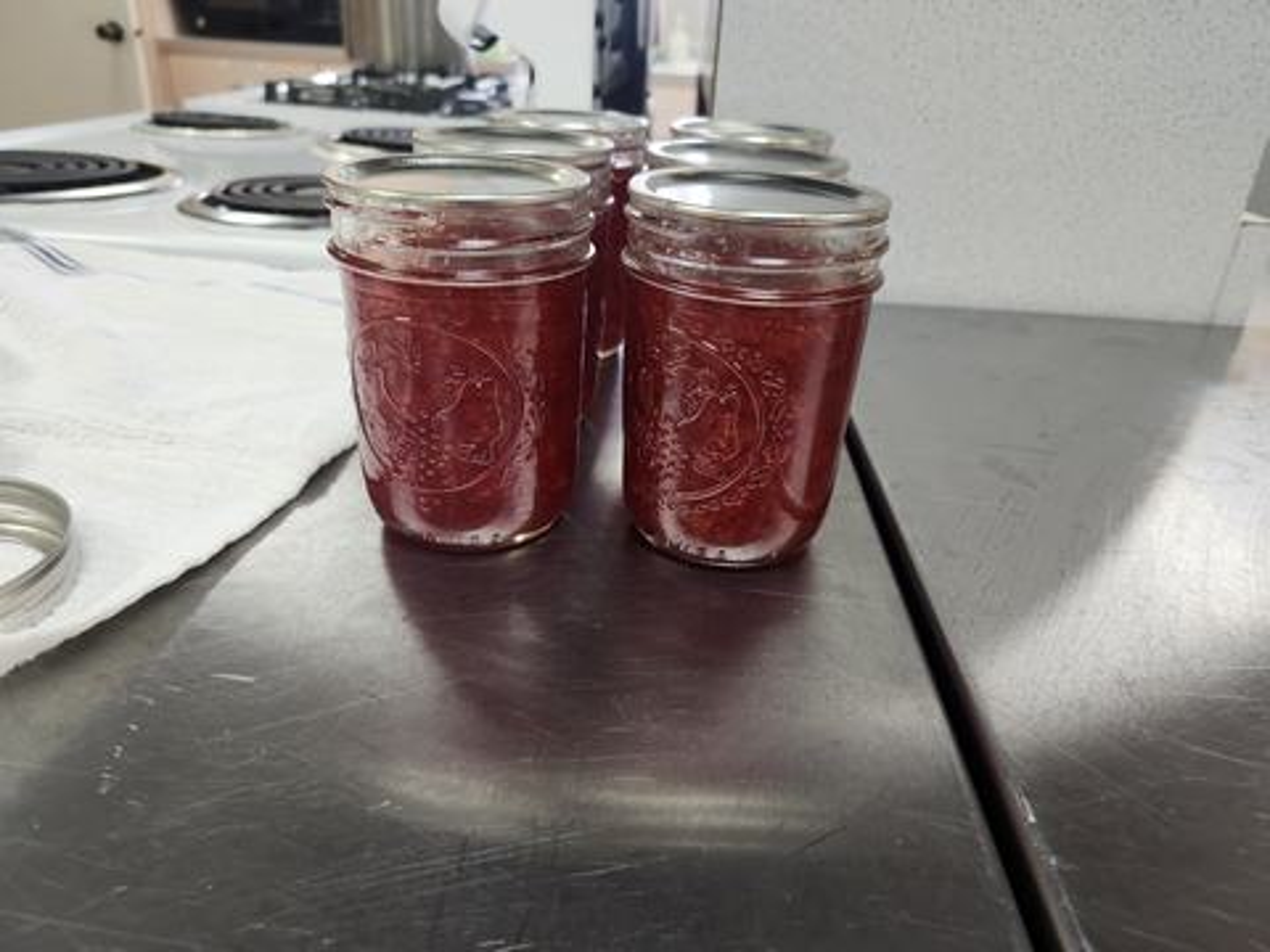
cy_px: 476
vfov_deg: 58.9
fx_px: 844
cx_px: 635
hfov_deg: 73.9
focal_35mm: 23
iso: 160
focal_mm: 5.54
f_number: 1.8
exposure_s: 1/120
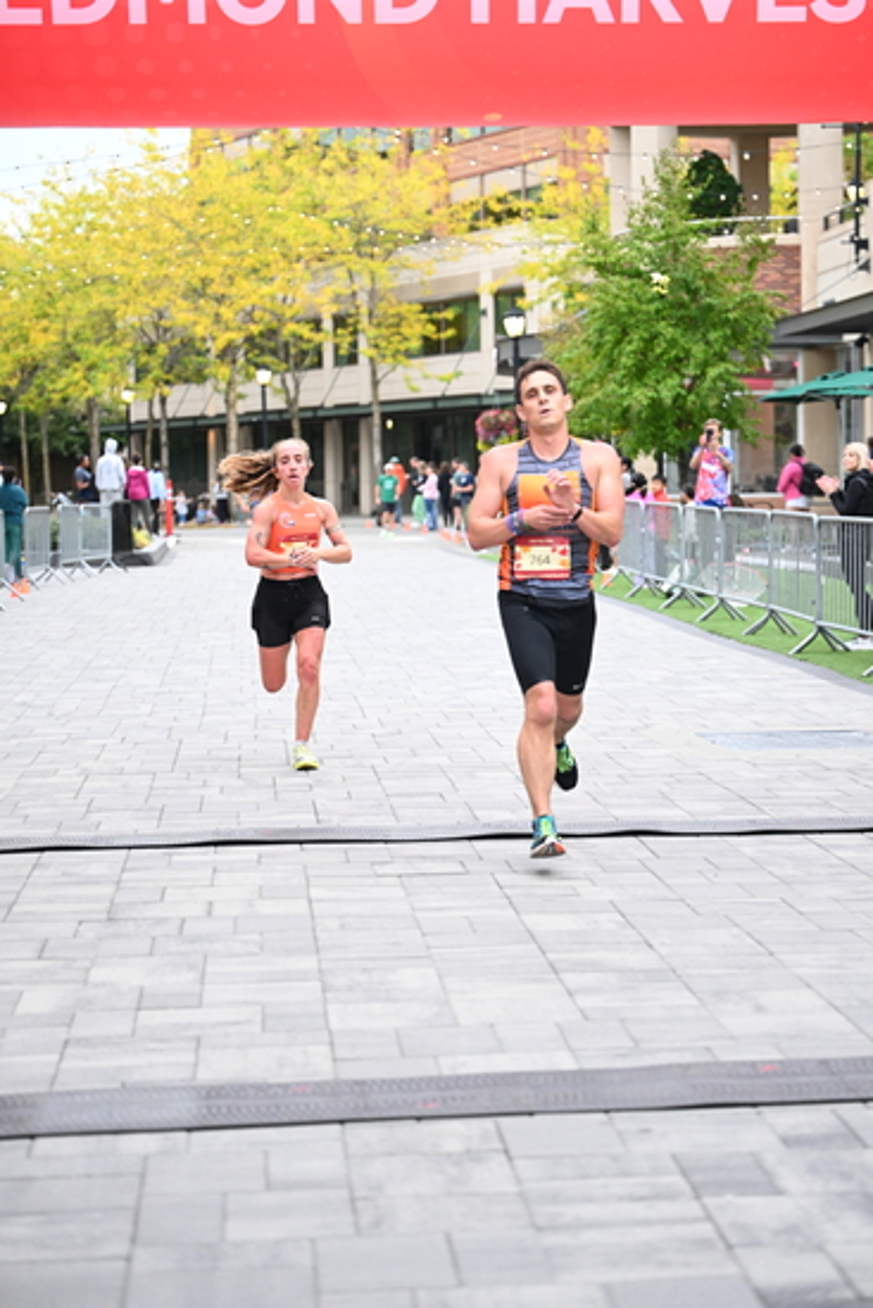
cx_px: 436
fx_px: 2544
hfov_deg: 19.5
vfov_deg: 28.8
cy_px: 654
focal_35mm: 70
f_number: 2.8
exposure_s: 1/800
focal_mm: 70
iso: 1600
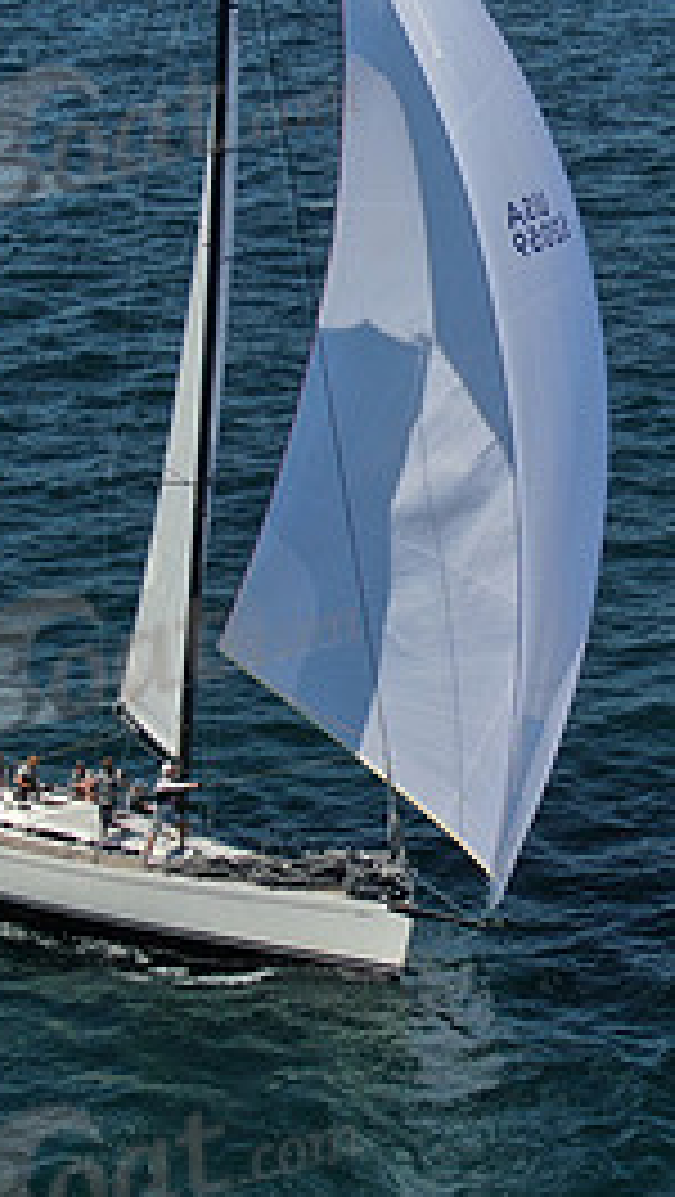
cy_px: 362
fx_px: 3621
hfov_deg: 10.6
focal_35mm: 114
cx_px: 626
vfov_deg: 18.7
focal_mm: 8.6
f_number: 3.8
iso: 100
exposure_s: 1/1250
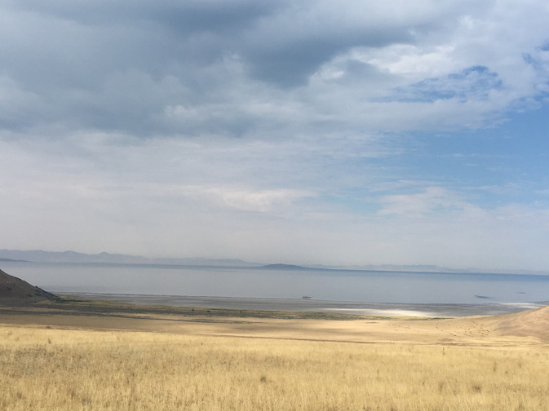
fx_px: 729
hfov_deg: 41.1
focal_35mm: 46
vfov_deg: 31.5
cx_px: 319
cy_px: 220
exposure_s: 1/2747
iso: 25
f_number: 2.2
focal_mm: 4.15
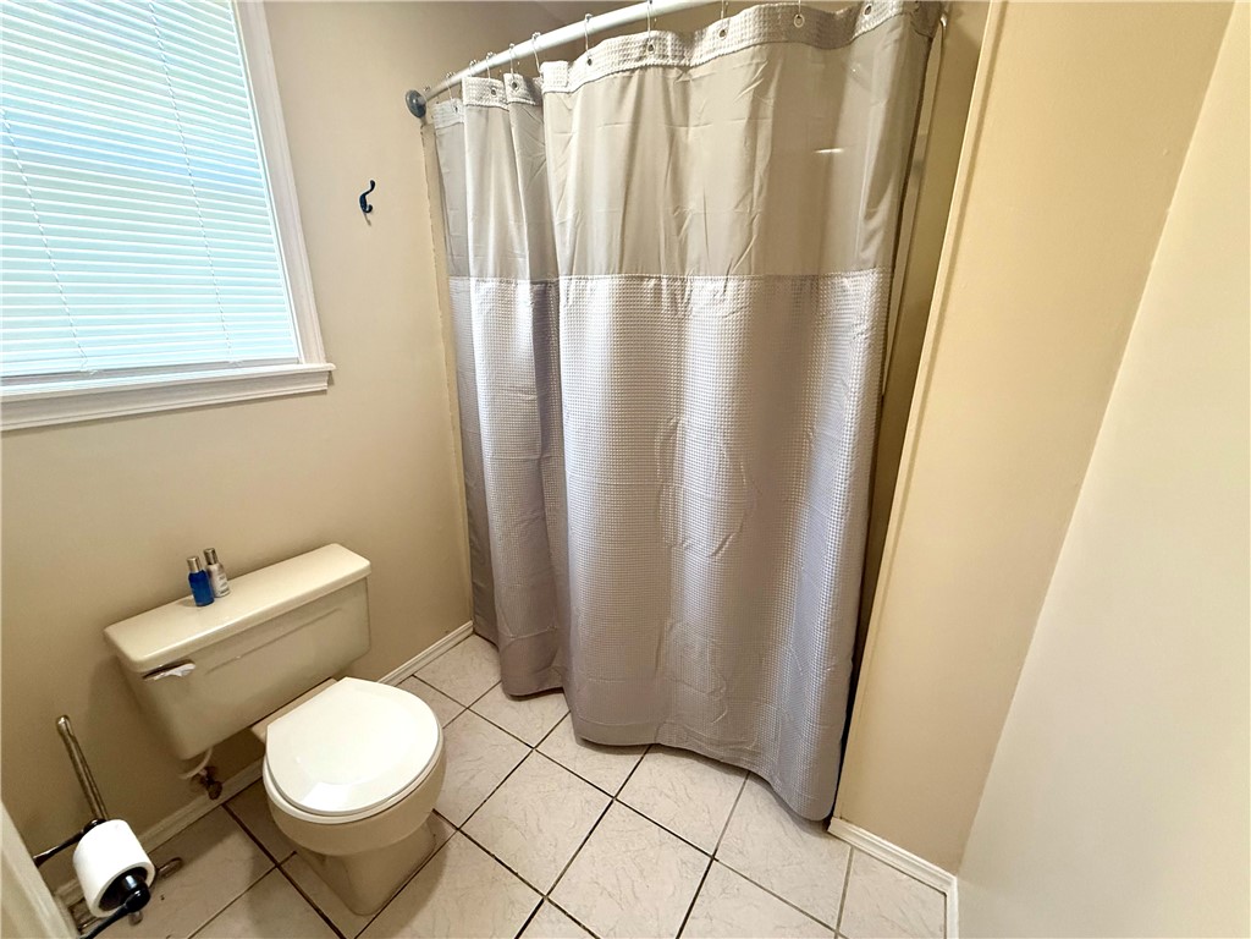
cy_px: 470
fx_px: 506
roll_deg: -0.3
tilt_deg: -18.2
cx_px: 626
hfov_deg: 102.1
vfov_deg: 85.7
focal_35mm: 14
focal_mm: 2.22
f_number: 2.2
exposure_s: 1/60
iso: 500
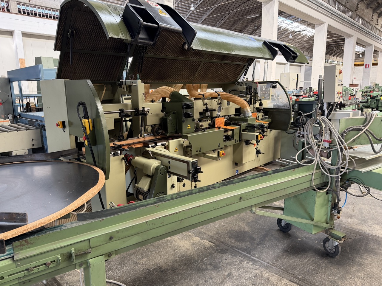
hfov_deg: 71.6
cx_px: 191
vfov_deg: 56.8
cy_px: 143
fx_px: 265
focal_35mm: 24
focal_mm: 6.76
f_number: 1.78
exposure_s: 1/60
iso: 250
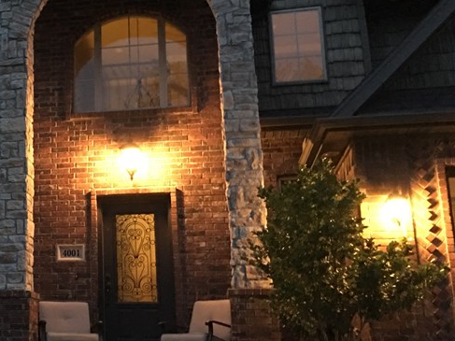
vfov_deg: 24.0
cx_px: -1
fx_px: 802
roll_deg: -1.2
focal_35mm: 61
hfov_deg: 29.6
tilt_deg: +15.3
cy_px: 161
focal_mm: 4.15
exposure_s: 1/4
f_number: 2.2
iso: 200
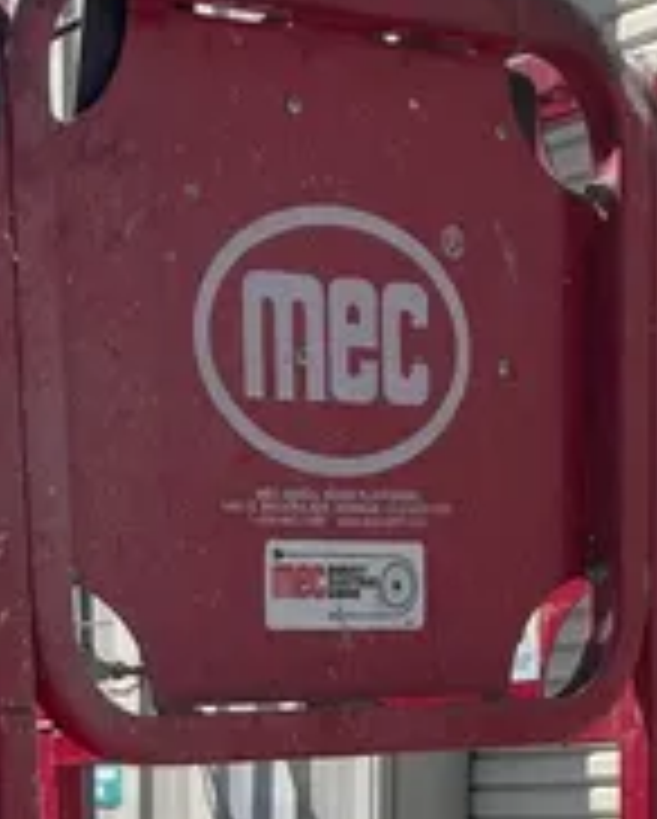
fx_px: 2475
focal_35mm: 102
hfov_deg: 15.0
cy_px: 1285
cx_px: 117
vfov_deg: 16.8
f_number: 1.6
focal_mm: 4.2
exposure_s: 1/4132
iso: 32
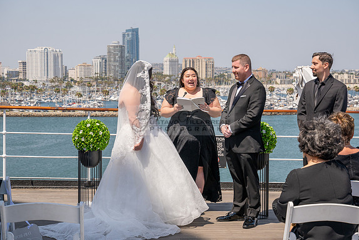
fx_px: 708
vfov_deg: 19.2
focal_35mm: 71
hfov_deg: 28.4
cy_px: 120
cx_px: 181
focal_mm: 70
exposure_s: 1/800
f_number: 8
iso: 200
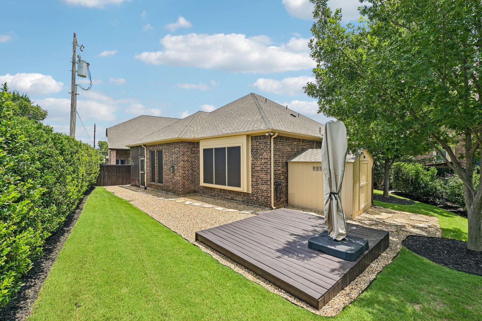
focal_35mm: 15
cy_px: 160
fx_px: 201
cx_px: 241
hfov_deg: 100.4
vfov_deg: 77.3
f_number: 8
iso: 400
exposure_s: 1/1000
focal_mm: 15
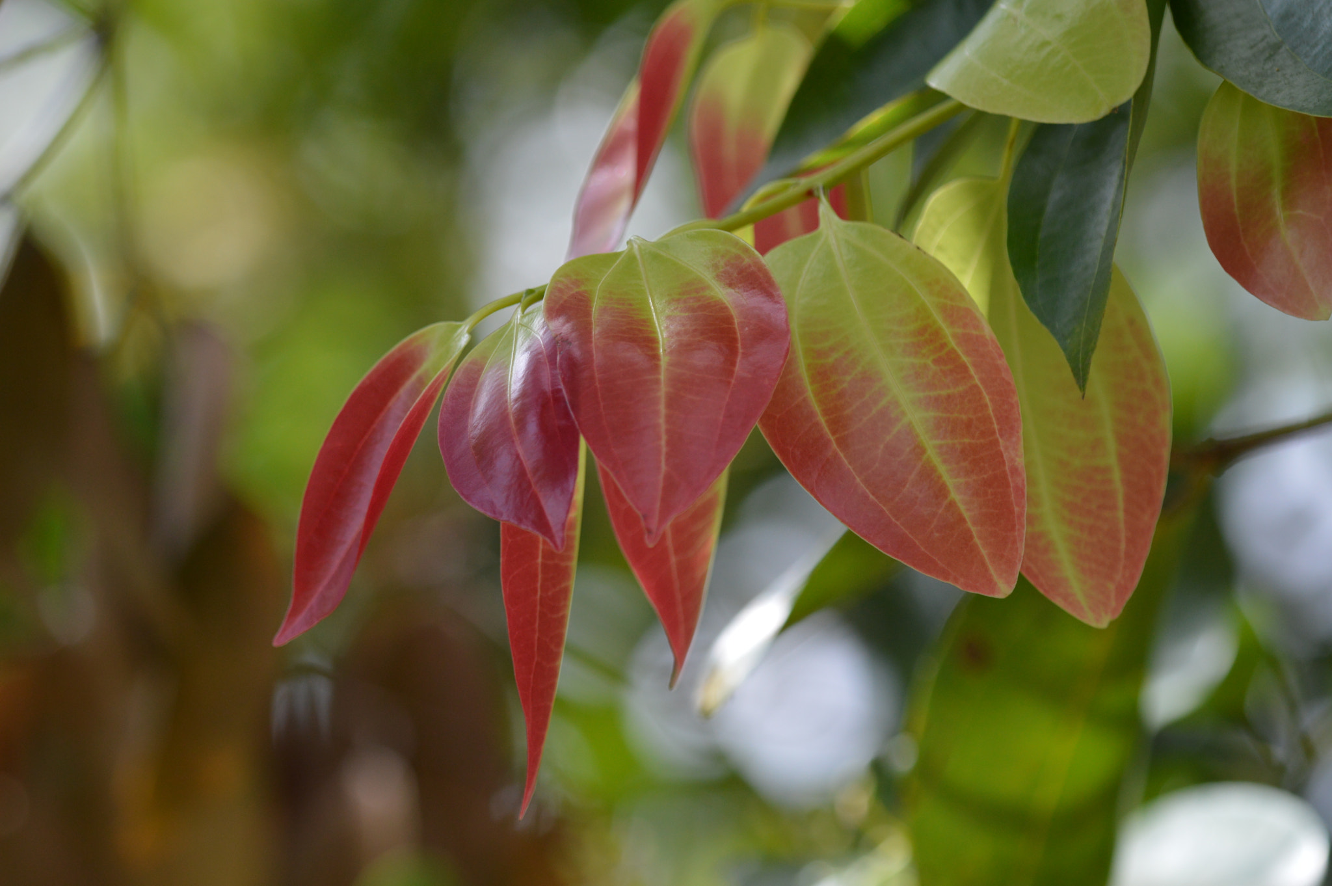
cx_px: 666
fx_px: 9982
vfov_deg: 5.1
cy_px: 443
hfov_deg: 7.6
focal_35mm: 270
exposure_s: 1/1000
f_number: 4
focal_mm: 180
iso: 400
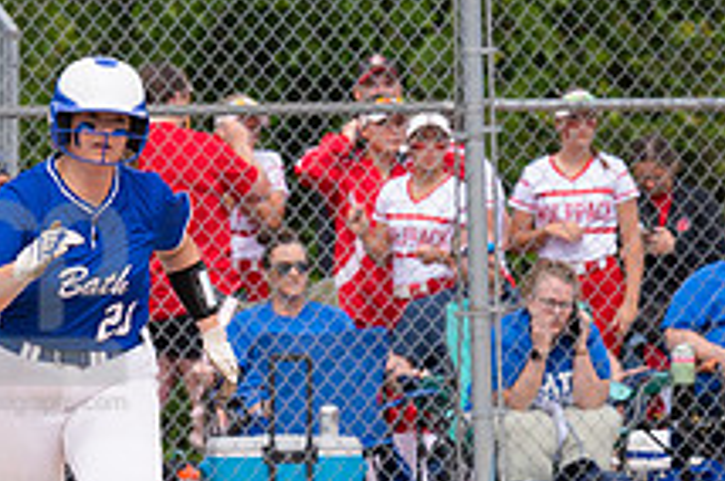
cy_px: 295
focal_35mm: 791
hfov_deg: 2.6
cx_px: 24
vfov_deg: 1.7
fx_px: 15906
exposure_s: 1/1600
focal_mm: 195
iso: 320
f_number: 5.6
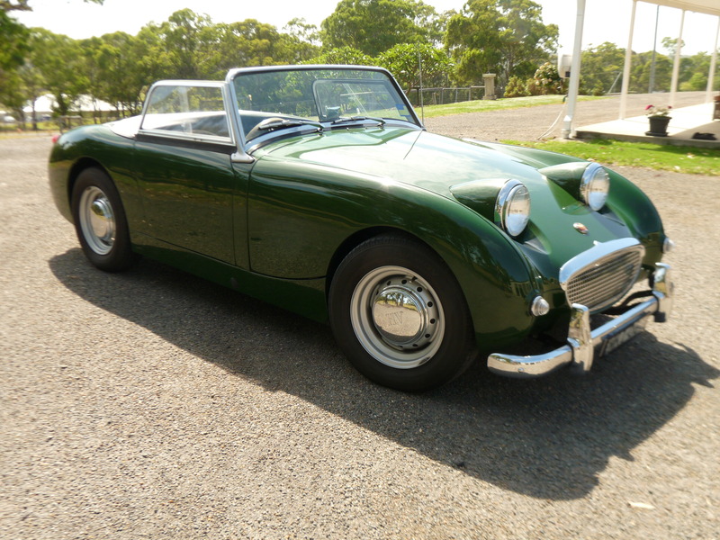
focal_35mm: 36
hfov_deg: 51.4
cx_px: 360
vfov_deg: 39.7
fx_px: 749
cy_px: 270
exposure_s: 1/250
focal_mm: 6.4
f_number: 4.5
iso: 100
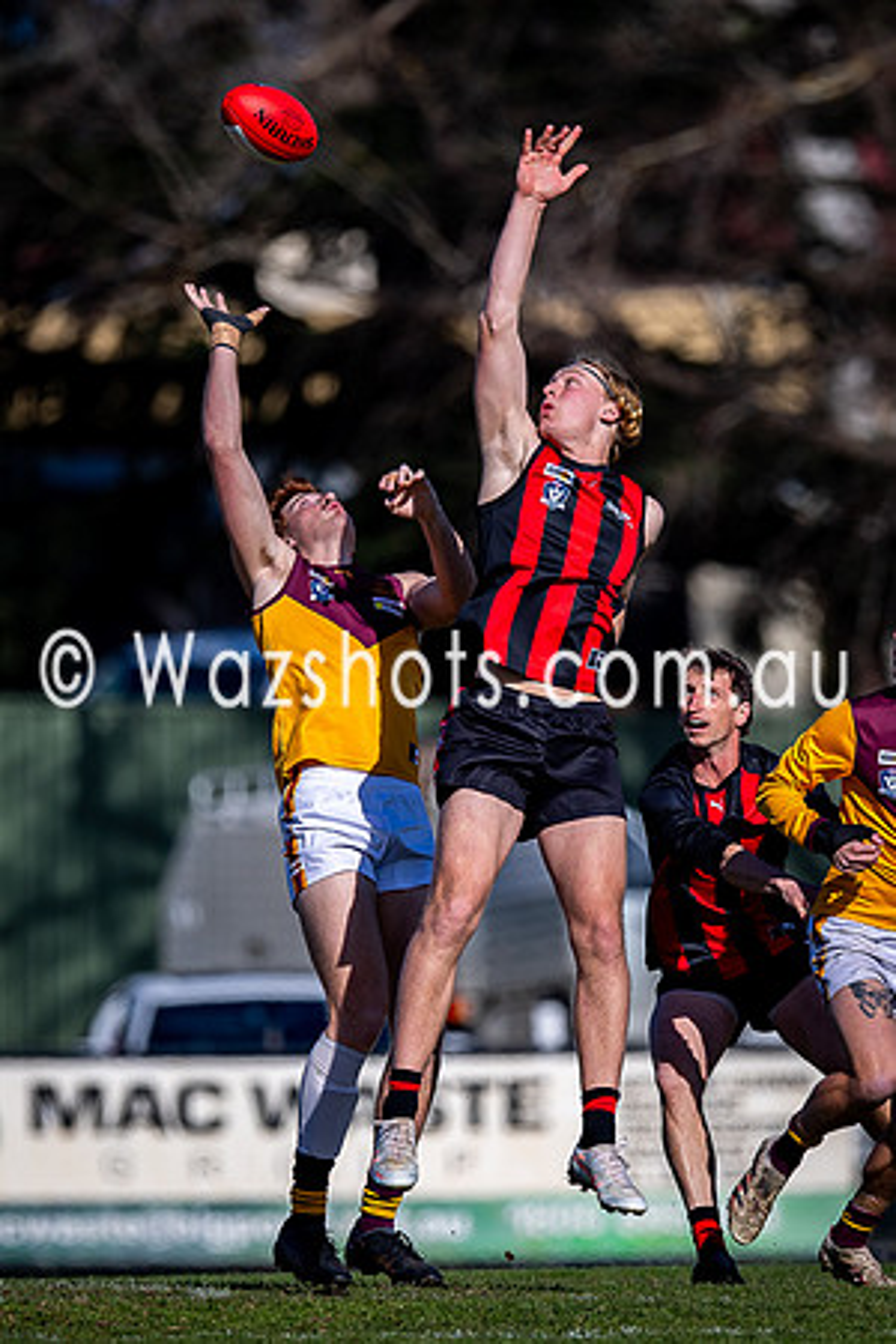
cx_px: 450
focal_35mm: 1019
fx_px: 38042
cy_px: 638
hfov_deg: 1.3
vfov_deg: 2.0
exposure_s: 1/1600
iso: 100
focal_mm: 500
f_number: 4
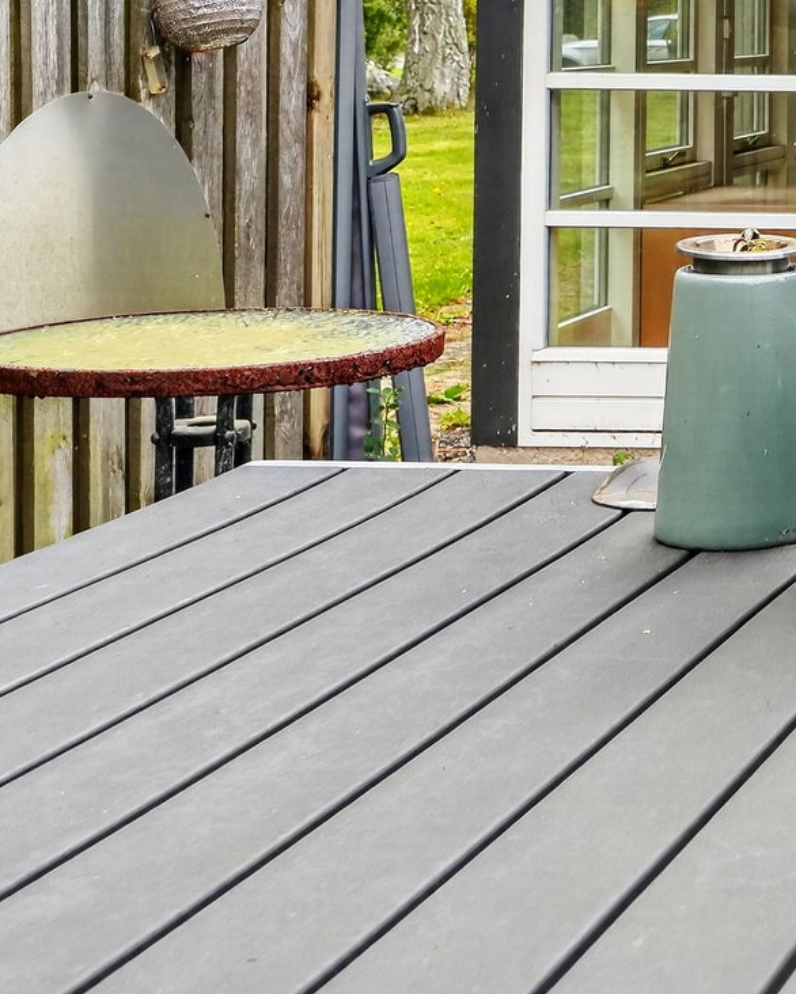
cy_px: 5
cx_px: 1406
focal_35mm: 82
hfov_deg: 16.0
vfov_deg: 22.4
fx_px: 2414
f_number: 8
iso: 400
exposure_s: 1/40
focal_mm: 25
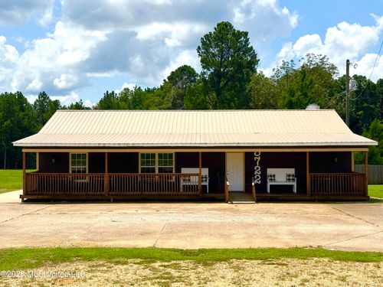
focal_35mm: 48
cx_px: 192
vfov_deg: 30.3
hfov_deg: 39.7
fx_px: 531
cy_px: 144
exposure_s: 1/9009
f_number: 1.78
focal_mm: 6.76
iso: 64
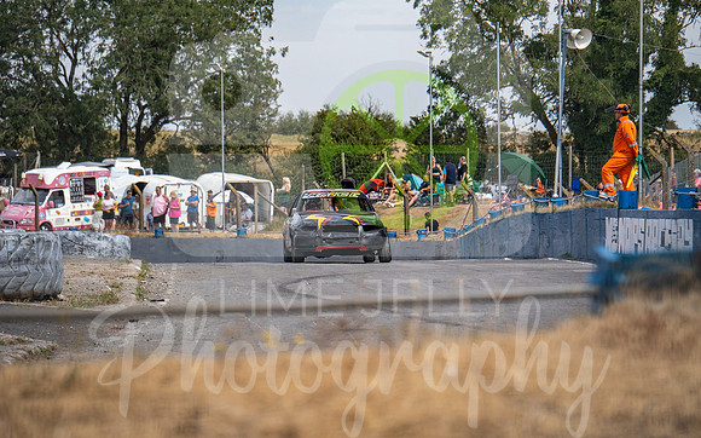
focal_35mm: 213
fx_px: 4074
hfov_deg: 9.8
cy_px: 200
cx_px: 350
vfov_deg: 6.1
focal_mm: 100
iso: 100
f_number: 4
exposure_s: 1/500
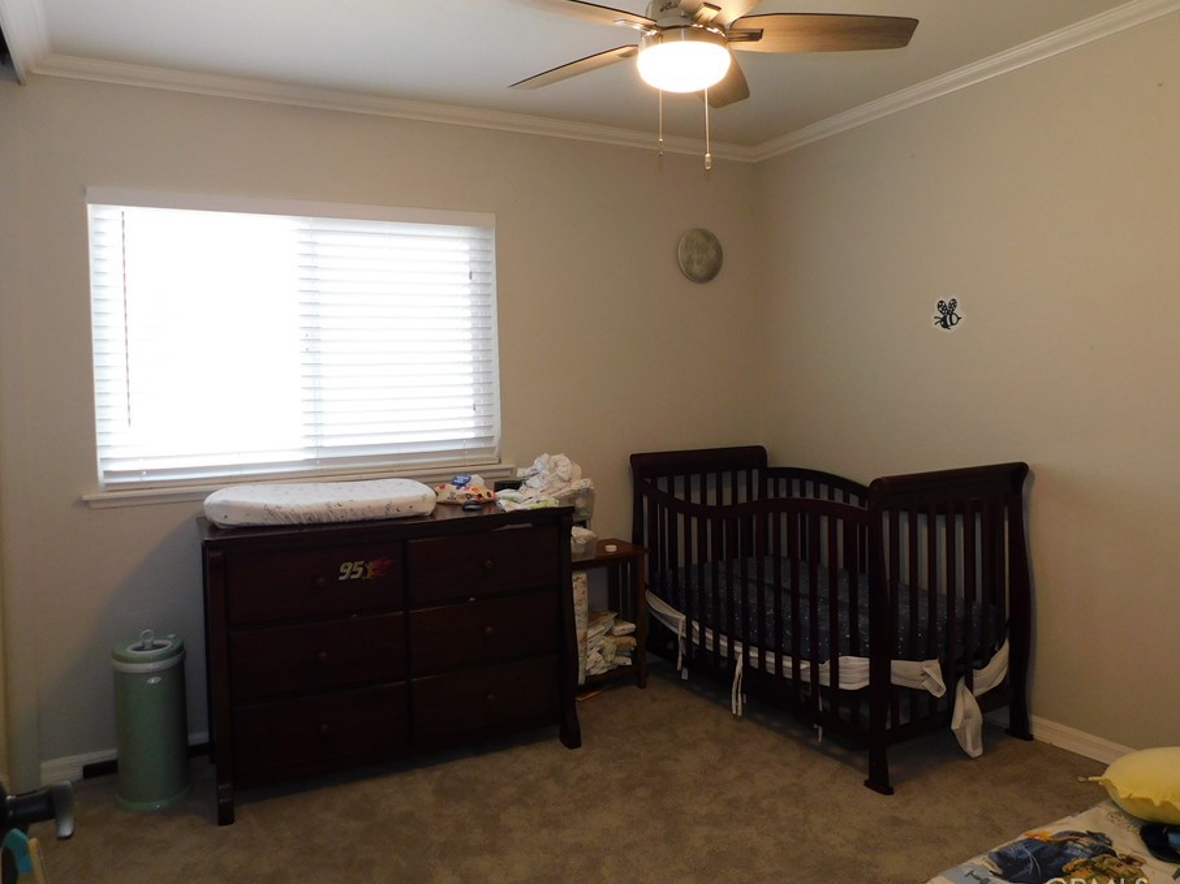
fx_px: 886
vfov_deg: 53.0
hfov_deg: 67.3
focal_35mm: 26
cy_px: 409
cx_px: 593
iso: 200
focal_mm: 4
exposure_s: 1/30
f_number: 3
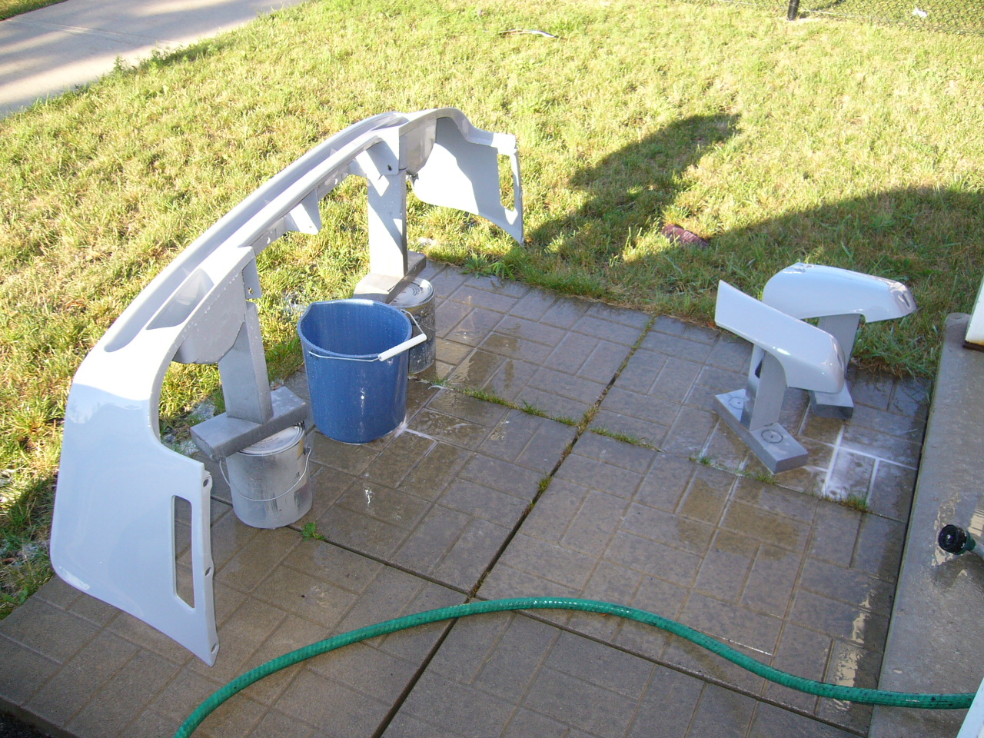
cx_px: 492
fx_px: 995
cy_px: 369
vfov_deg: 40.7
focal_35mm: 35
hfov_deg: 52.6
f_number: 2.8
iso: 100
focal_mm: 5.8
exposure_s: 1/200
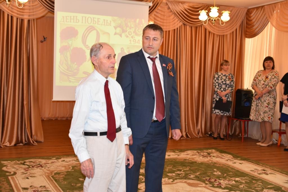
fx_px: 408
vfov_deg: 26.5
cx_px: 144
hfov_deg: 38.9
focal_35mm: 51
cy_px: 96
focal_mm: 34
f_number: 4.5
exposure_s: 1/80
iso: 800
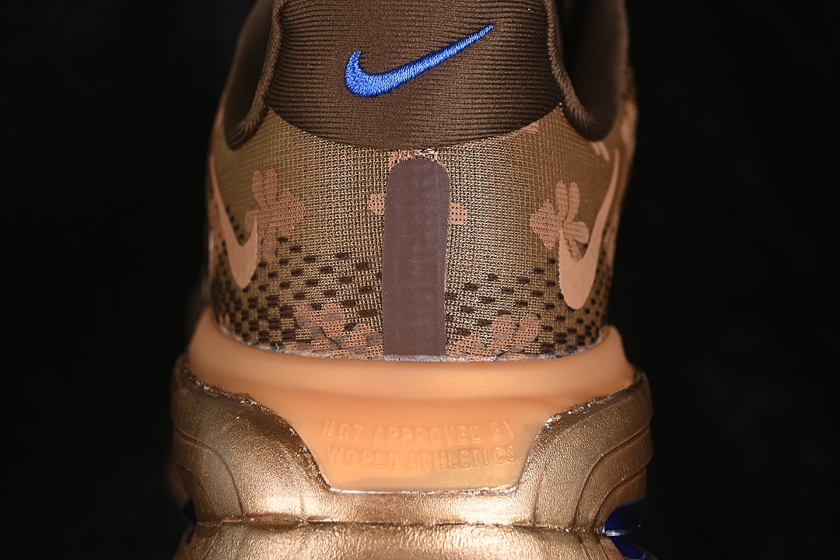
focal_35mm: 75
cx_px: 420
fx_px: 1750
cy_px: 280
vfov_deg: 18.2
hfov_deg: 27.0
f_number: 6.3
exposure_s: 1/60
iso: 160
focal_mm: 50
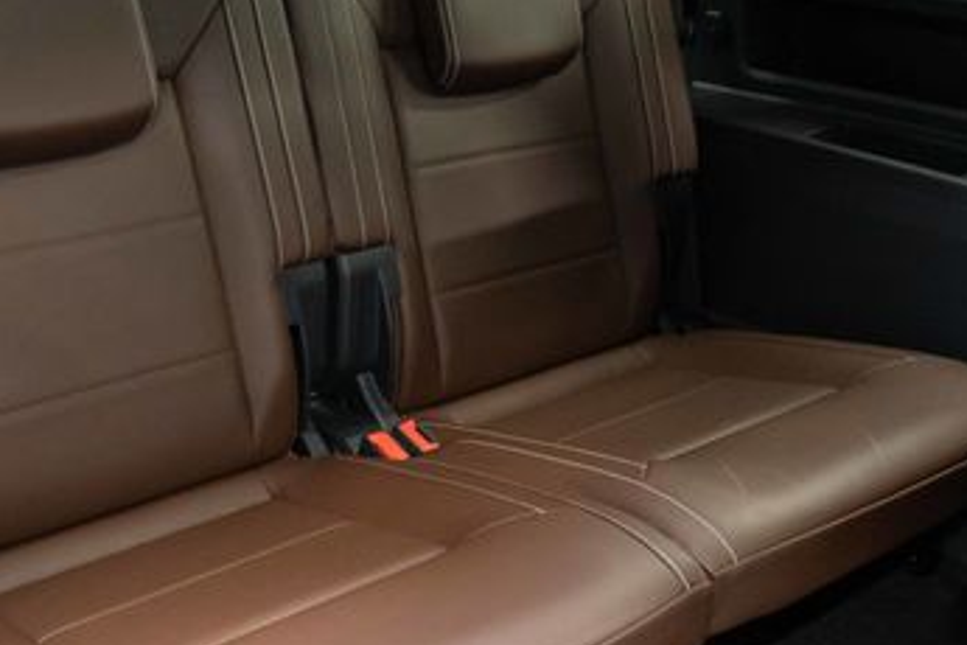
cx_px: 356
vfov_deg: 26.0
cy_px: 363
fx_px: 1397
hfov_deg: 37.9
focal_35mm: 52
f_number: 3.2
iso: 4000
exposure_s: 1/40
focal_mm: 28
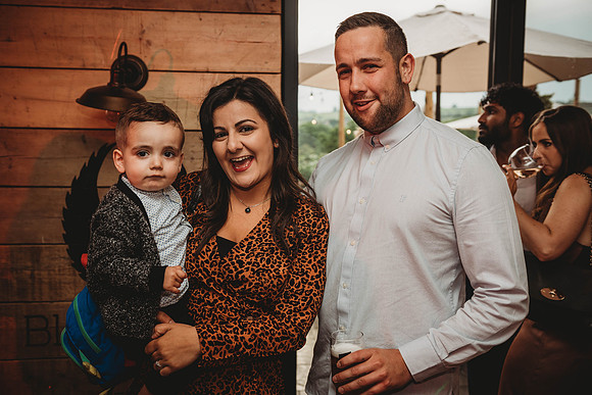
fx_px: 625
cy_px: 198
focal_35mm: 38
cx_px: 296
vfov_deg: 35.1
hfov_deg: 50.7
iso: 400
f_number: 4
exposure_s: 1/100
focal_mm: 38
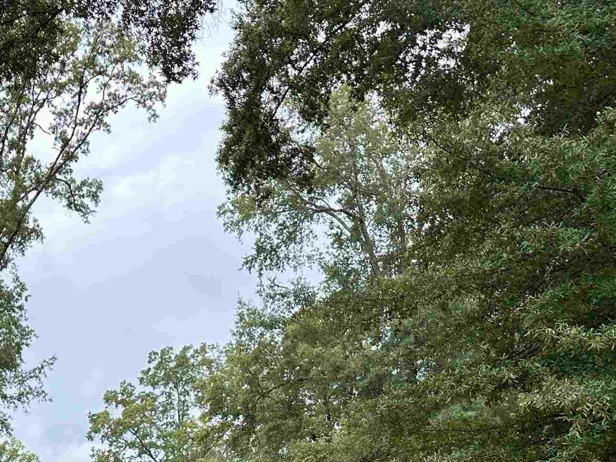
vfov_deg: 23.9
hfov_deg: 31.2
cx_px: -7
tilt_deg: +4.0
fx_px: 1014
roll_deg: +1.2
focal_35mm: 57
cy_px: 519
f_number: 1.78
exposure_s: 1/894
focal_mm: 6.86
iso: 80
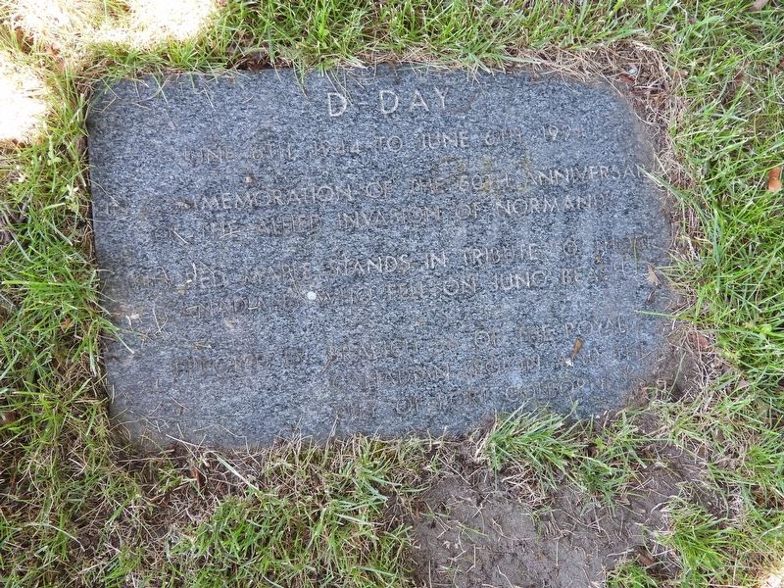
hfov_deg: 60.0
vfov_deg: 46.8
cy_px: 294
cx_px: 392
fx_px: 679
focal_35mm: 30
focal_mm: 5.4
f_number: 3.2
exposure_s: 1/40
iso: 100
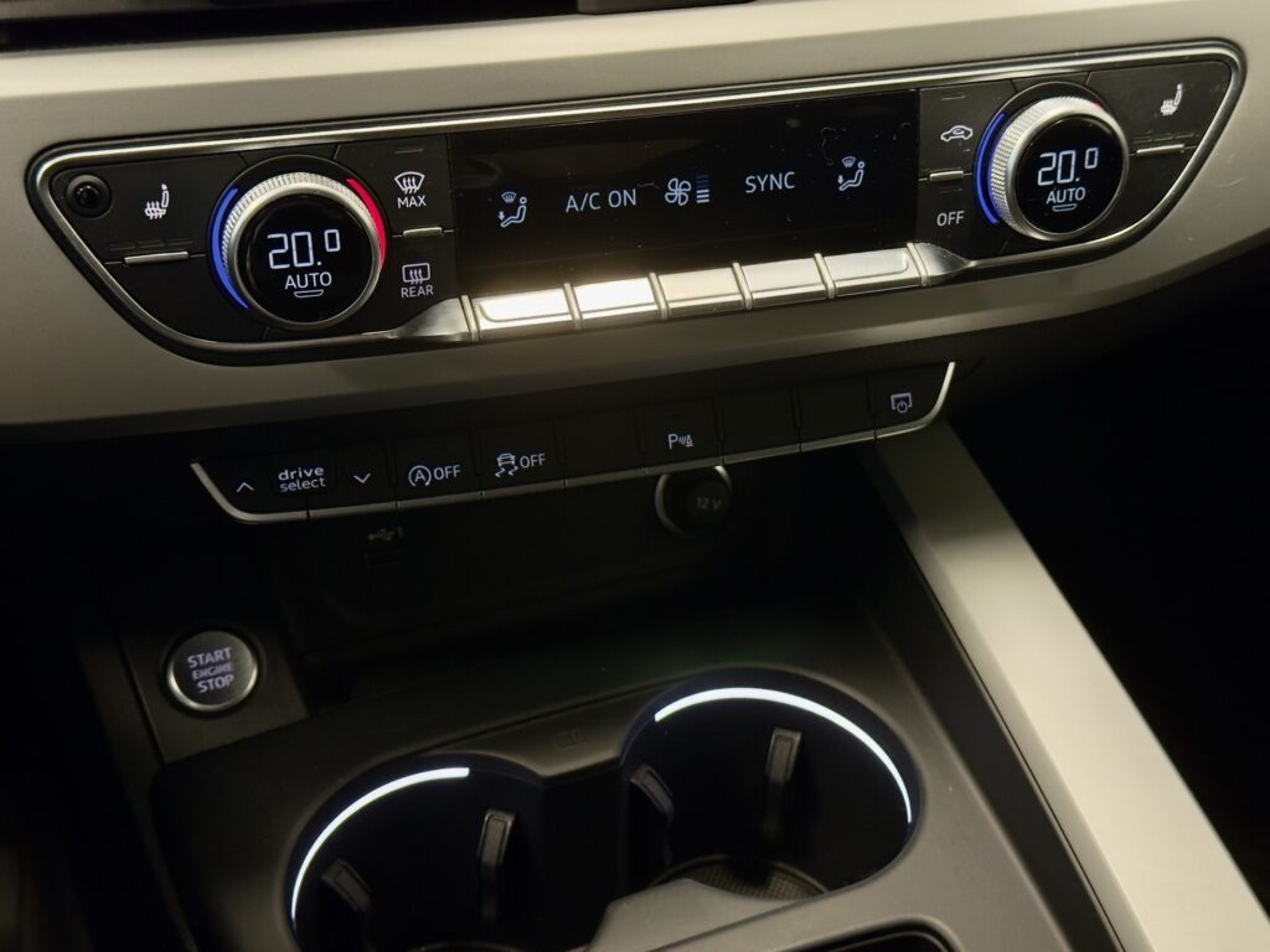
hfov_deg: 39.7
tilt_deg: -31.5
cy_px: 476
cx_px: 635
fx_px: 1761
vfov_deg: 30.3
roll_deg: -1.3
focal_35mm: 48
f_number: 1.78
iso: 200
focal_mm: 6.76
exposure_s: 1/33
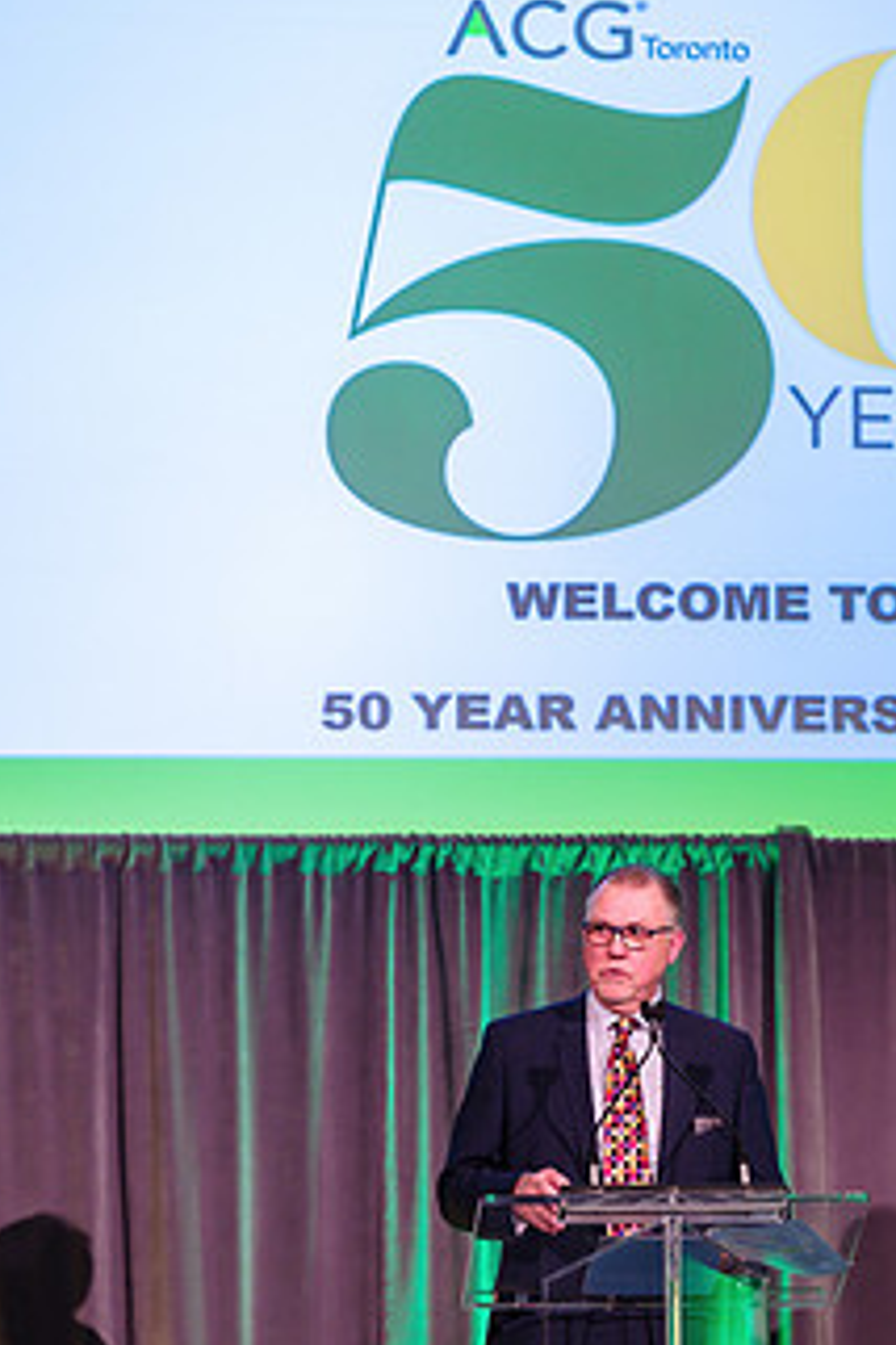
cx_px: 391
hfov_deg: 9.3
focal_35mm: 147
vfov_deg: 14.0
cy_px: 654
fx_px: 5488
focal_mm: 105
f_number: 2.2
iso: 1600
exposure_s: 1/200
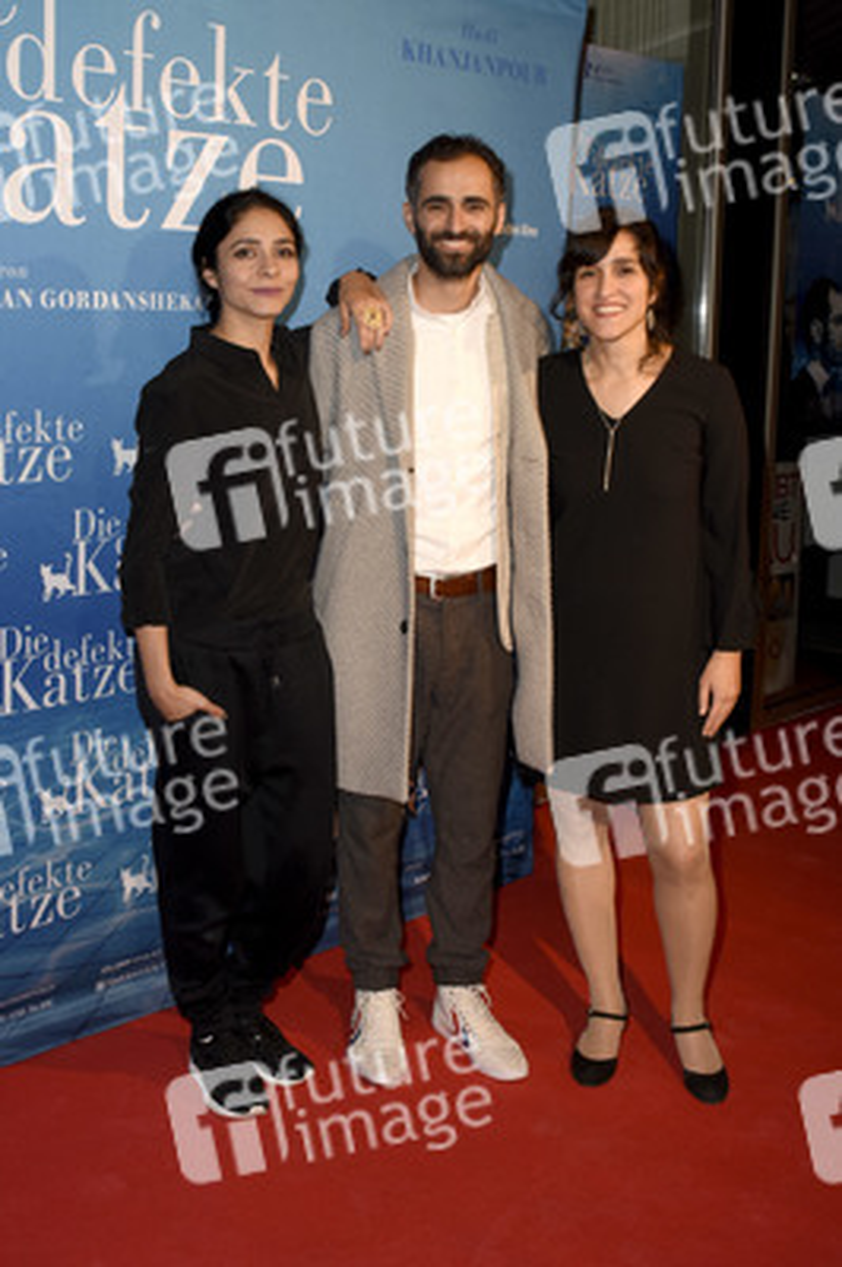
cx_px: 421
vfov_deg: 55.1
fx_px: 1212
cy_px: 634
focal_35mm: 34
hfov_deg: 38.3
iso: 500
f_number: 8
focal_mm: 23
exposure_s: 1/160
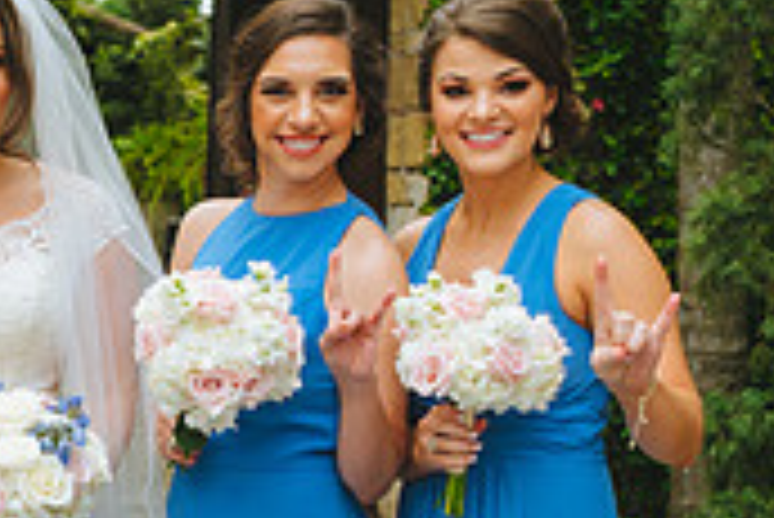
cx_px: -84
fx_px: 2345
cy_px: 570
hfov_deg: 18.0
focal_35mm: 109
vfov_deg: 12.4
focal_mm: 31
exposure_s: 1/250
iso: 125
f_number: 2.8
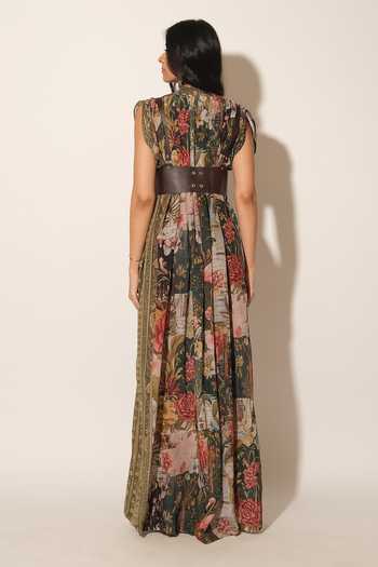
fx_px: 803
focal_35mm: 51
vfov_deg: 38.9
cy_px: 284
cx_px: 189
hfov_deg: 26.5
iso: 160
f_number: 5
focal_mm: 34.2
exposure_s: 1/160
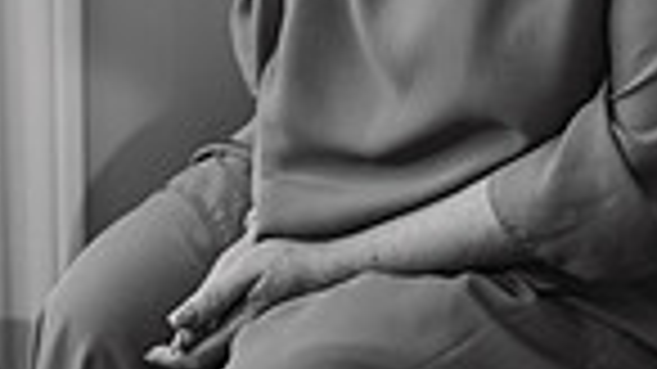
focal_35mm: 154
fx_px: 2682
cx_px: 444
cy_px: -392
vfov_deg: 7.5
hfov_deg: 13.9
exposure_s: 1/80
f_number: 1.8
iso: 125
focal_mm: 35
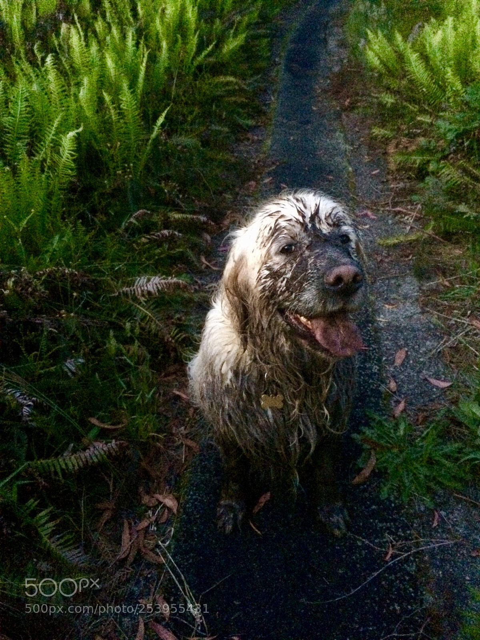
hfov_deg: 48.2
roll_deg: +2.6
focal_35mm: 29
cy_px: 320
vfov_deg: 61.7
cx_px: 240
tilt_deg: -27.2
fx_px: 536
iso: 640
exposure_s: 1/17
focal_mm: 4.15
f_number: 2.2
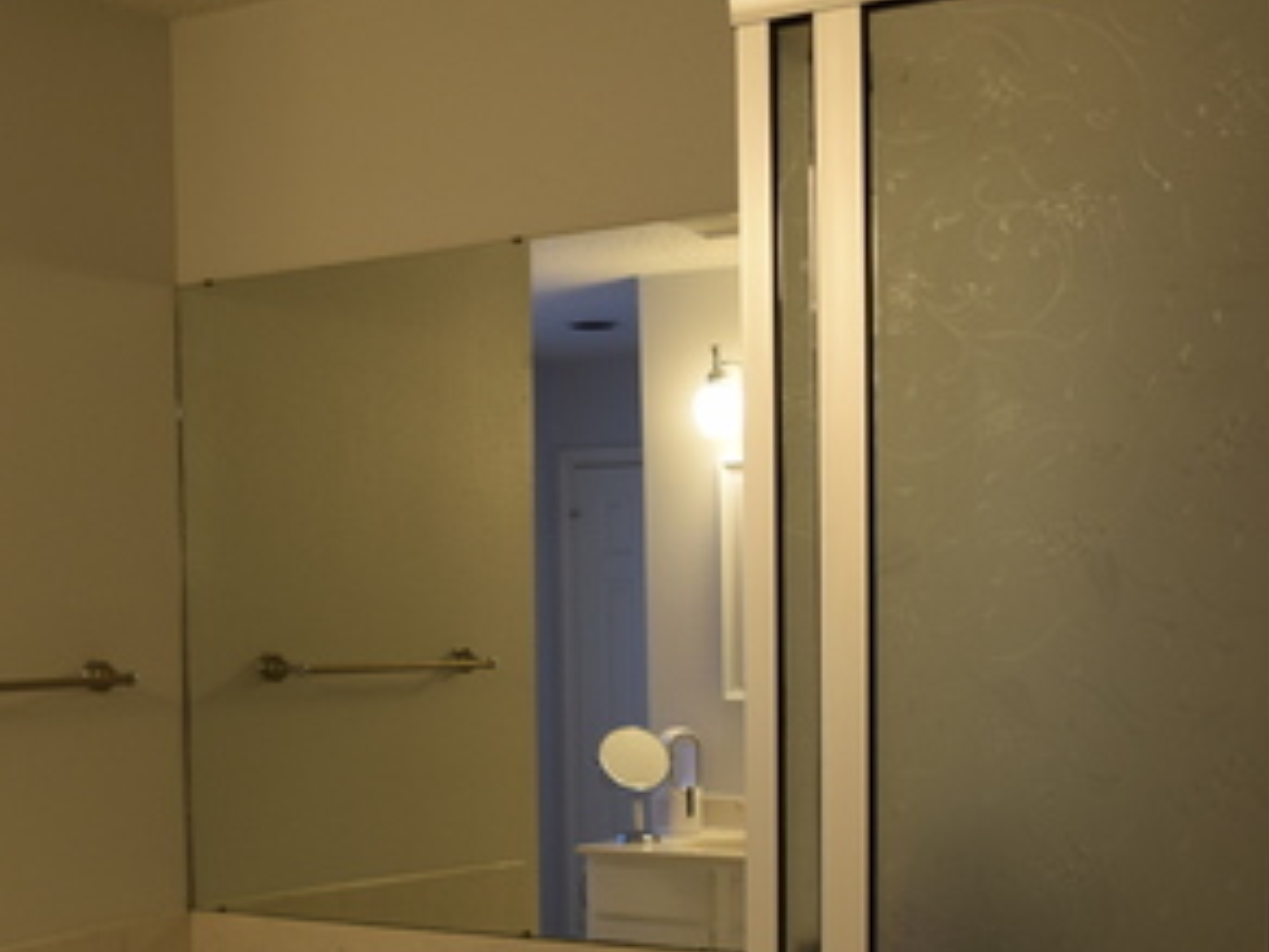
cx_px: 365
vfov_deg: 25.1
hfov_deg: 33.3
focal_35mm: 57
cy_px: 811
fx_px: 2090
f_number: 4.5
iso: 400
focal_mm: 18
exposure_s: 1/80
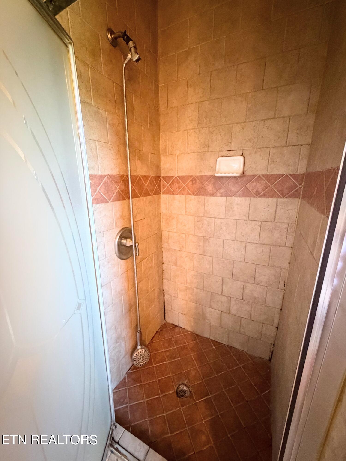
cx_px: 173
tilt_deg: -16.0
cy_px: 230
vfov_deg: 102.1
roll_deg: +0.0
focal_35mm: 14
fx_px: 187
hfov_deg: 85.7
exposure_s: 1/40
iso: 1000
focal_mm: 2.22
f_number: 2.2
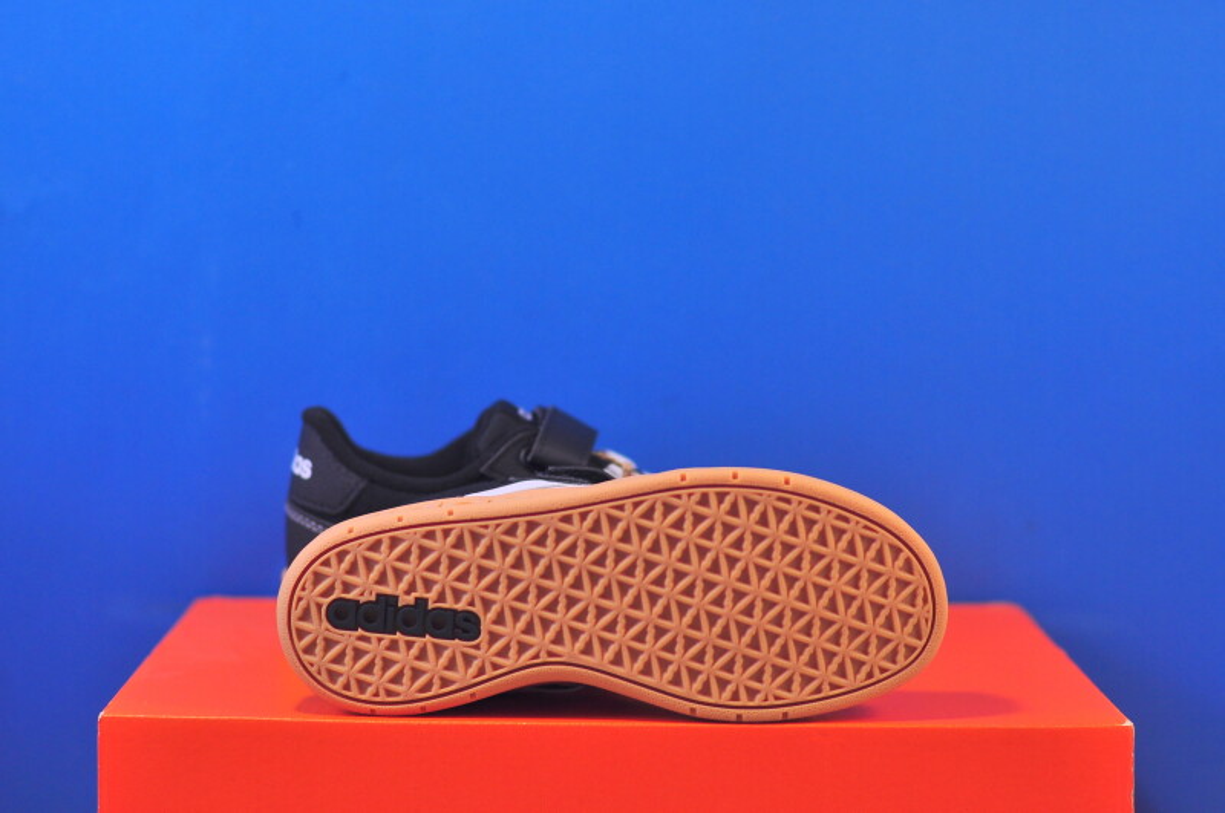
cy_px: 406
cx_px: 612
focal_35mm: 75
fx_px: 2548
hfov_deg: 27.0
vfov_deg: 18.1
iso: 250
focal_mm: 50
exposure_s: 1/320
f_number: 2.5
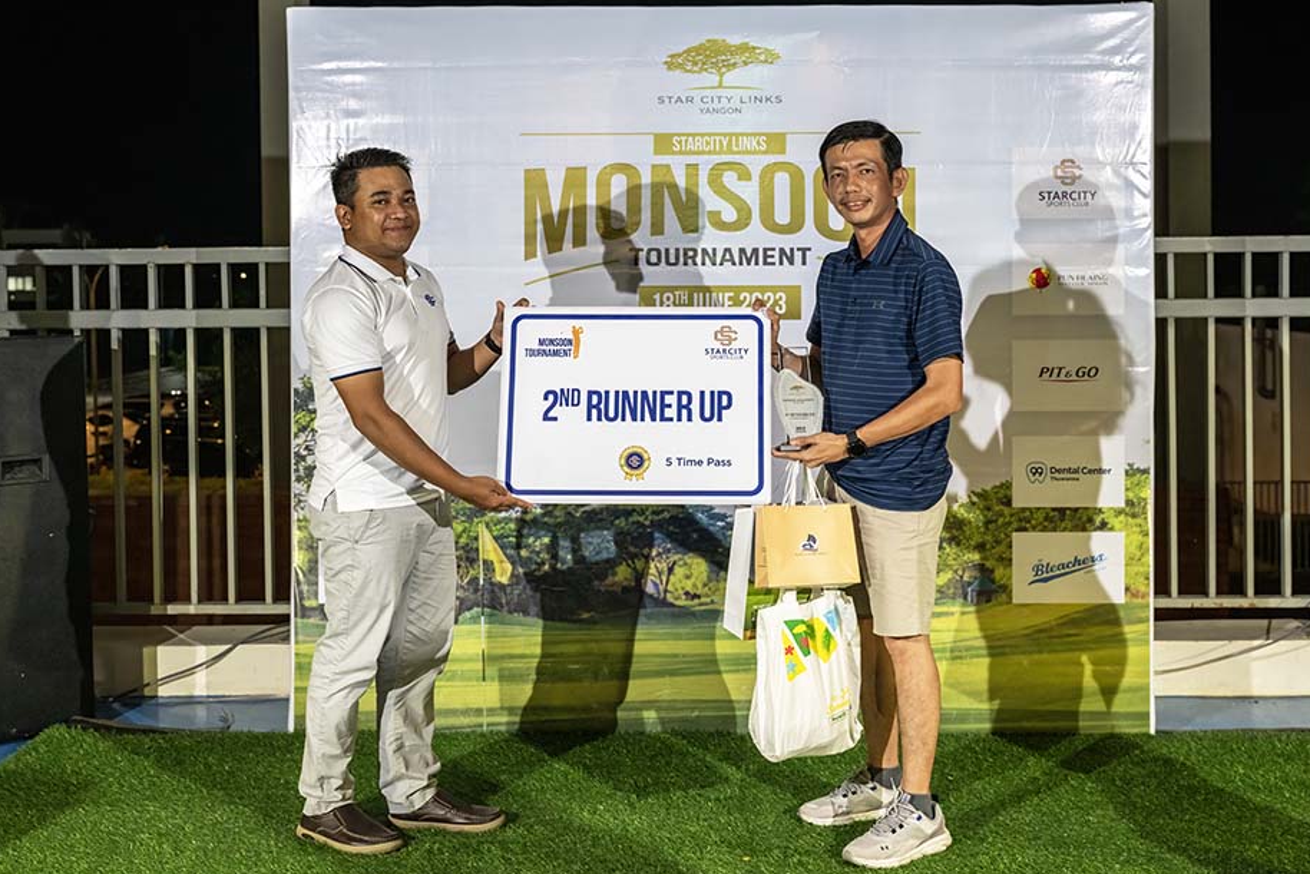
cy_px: 457
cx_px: 682
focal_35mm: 42
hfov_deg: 46.4
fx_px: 1529
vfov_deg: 31.9
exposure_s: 1/200
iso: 2000
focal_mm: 40
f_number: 5
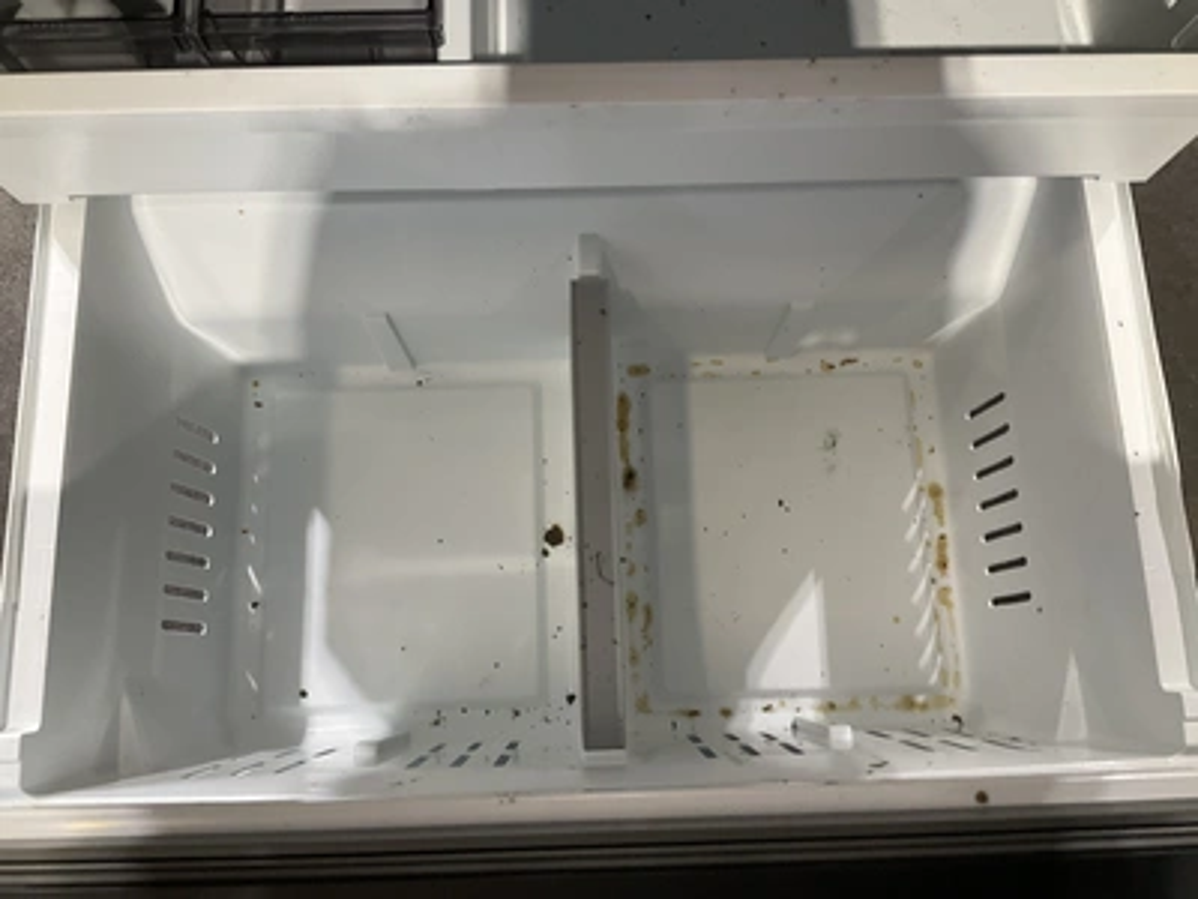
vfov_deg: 48.2
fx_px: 1004
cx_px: 599
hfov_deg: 61.7
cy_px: 450
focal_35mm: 29
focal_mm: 3
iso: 100
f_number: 1.8
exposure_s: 1/60
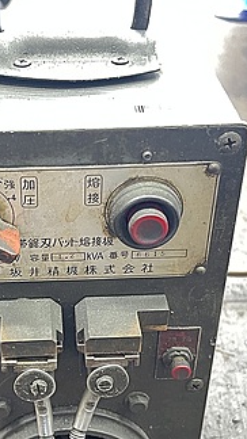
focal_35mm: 56
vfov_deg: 37.2
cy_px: 244
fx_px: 653
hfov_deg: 21.2
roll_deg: +0.8
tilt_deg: -32.8
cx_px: 56
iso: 1000
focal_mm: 5.7
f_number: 1.5
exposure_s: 1/29
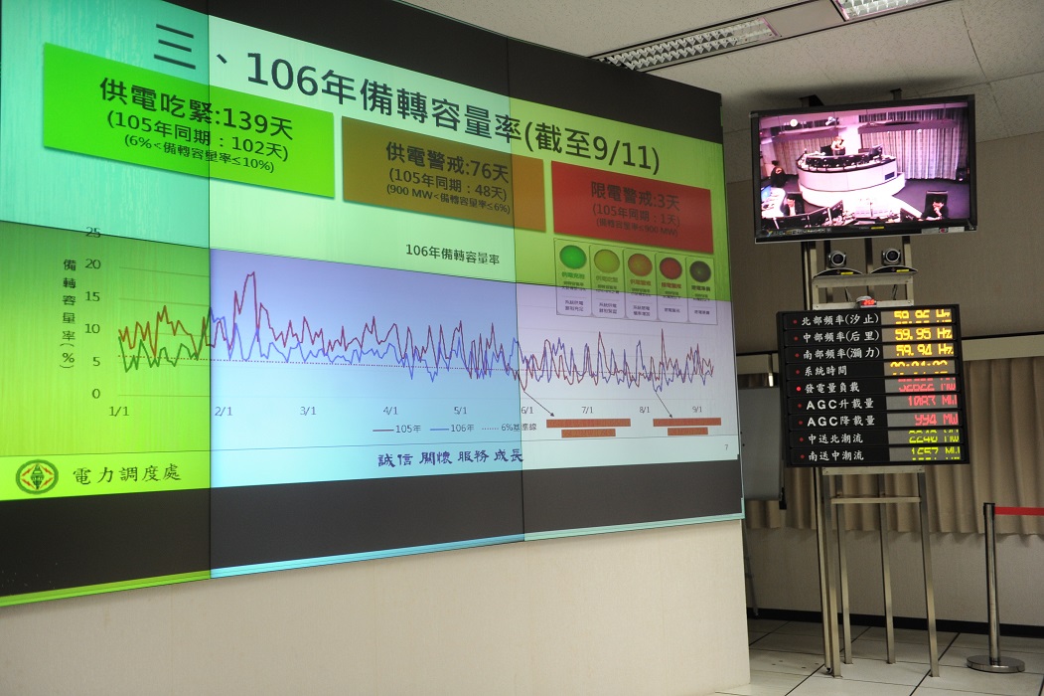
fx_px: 986
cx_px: 522
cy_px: 348
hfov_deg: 55.8
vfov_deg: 38.9
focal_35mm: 34
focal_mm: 34
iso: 1600
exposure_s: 1/160
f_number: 3.2
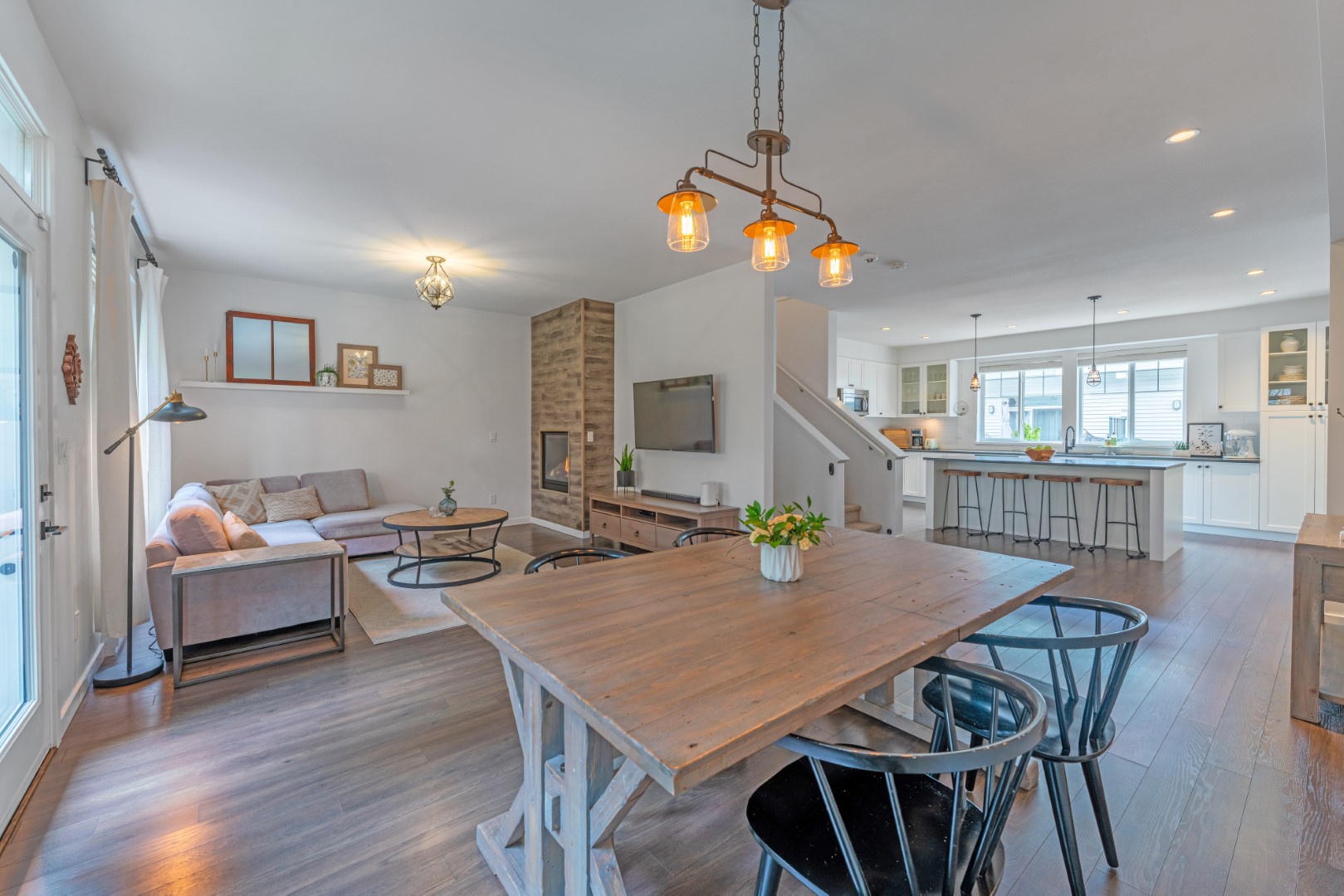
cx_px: 672
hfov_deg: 104.2
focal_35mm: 14
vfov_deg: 81.2
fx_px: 523
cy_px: 448
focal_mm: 14
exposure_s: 1/20
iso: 100
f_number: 6.3
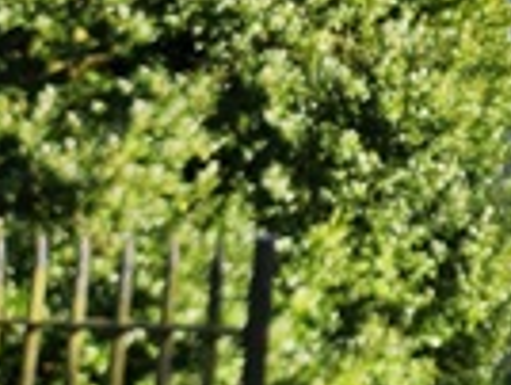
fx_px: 1775
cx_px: 1041
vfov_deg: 11.8
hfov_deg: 13.8
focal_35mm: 120
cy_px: -223
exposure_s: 1/511
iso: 20
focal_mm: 5.4
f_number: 1.8
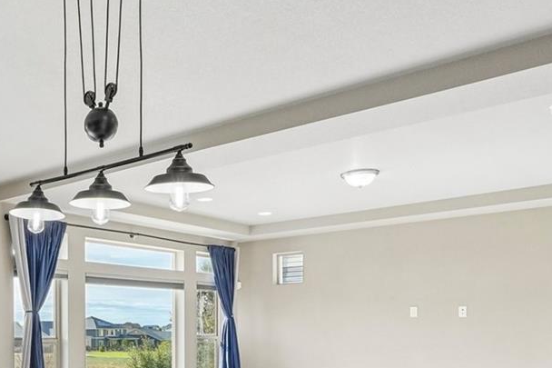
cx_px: 54
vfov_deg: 31.9
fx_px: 613
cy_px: 327
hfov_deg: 44.1
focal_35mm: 40
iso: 800
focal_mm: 10
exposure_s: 1/50
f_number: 8
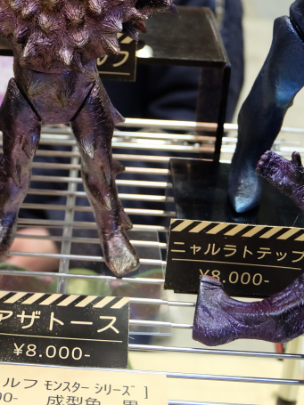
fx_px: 832
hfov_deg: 20.5
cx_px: 72
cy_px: 83
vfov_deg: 26.9
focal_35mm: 71
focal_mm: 28.2
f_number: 4.5
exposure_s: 1/50
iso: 3200
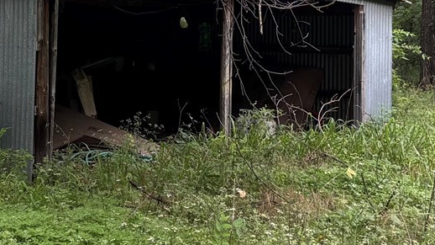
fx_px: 1211
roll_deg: -1.2
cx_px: 78
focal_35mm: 105
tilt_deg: -2.8
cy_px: 99
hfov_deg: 20.1
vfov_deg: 11.5
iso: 32
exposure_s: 1/121
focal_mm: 5.96
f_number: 1.6
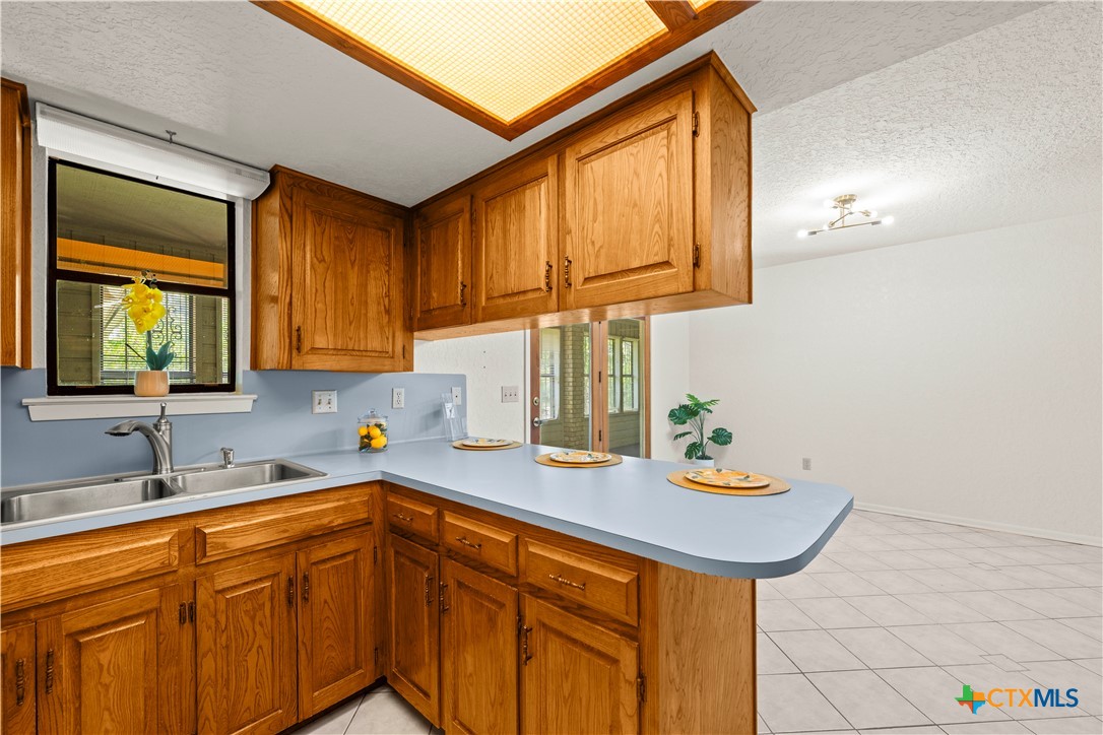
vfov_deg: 81.2
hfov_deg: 104.3
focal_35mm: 14
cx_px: 552
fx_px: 429
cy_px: 368
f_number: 8
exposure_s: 1/1.25
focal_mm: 14
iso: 250
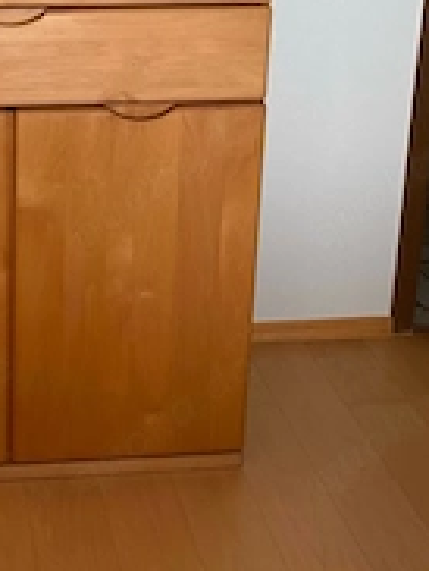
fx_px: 940
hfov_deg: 24.4
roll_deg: +0.3
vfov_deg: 30.7
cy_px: -31
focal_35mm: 57
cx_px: -9
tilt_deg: -9.5
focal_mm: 4.25
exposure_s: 1/127
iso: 32
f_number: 1.8
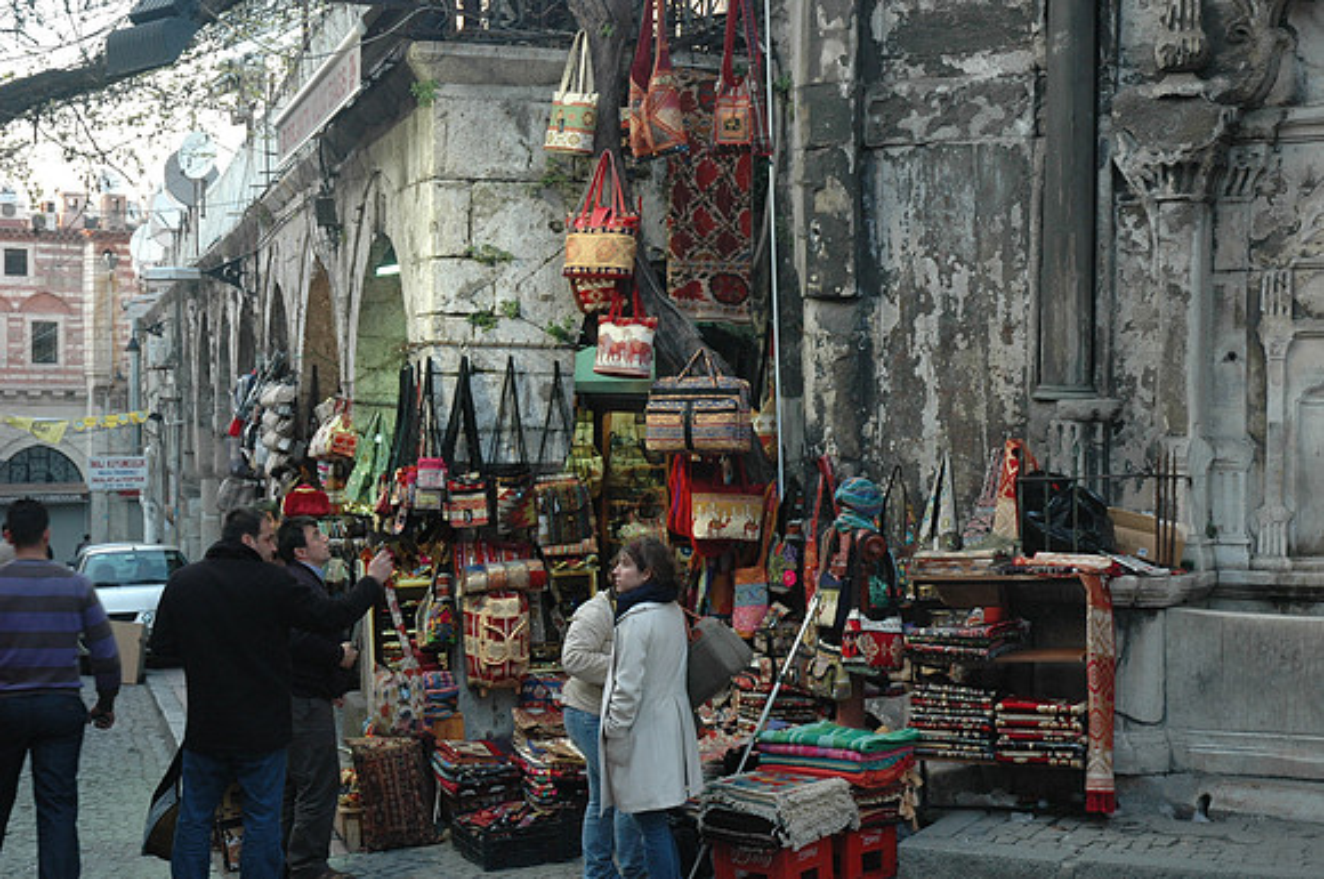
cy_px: 440
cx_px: 662
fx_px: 2093
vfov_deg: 23.7
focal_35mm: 57
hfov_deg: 35.1
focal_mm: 38
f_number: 5
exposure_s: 1/50
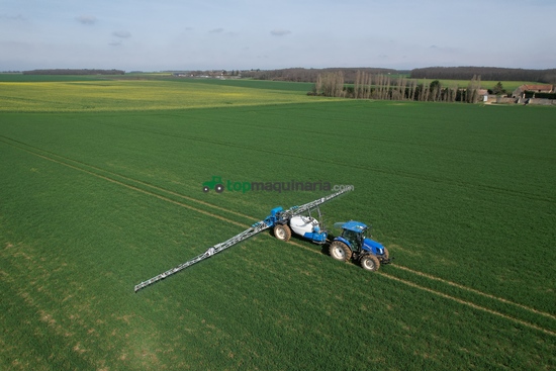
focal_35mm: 22
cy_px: 186
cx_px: 278
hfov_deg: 78.6
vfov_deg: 57.3
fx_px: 340
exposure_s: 1/2500
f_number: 2.8
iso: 110
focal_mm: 8.38
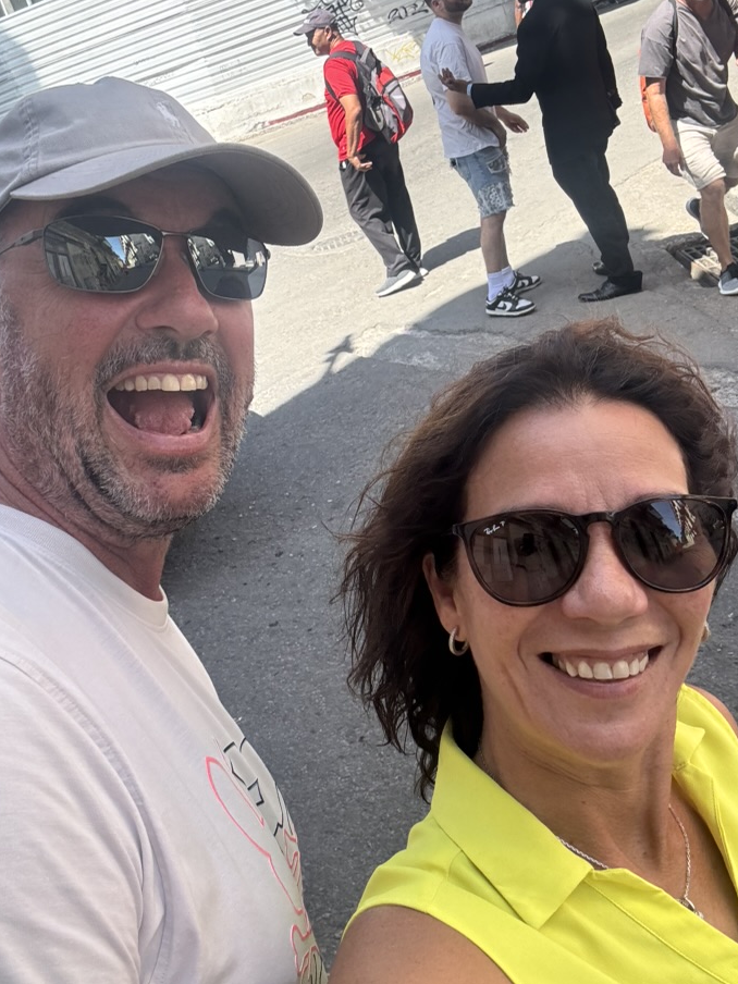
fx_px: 966
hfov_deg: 41.7
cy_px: 451
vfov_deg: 53.9
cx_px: 328
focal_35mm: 34
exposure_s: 1/214
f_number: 1.9
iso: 25
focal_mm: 2.69
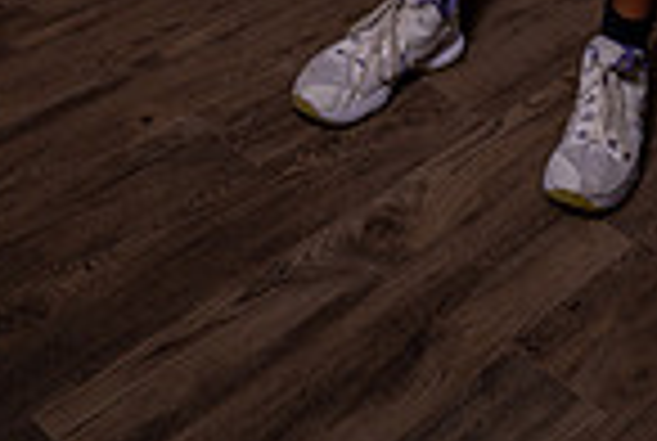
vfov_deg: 13.7
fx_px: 1463
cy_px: -526
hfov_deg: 24.2
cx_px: 648
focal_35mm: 80
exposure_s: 1/250
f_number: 10
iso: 320
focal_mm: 26
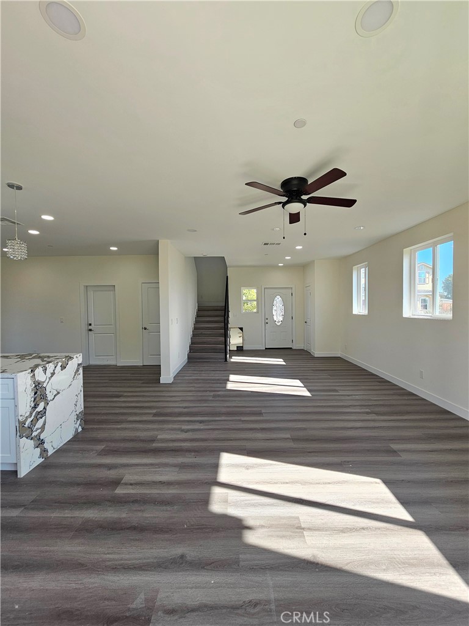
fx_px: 235
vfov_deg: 106.2
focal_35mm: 13
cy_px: 313
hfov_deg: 89.9
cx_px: 234
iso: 50
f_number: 2.2
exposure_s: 1/141
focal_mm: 2.2
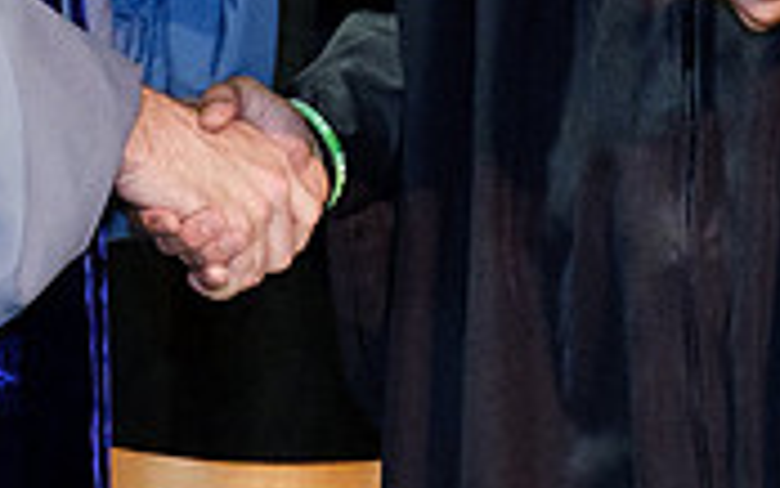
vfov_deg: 5.5
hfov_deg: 8.8
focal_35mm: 238
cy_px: -165
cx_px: 306
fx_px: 5063
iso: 1600
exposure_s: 1/125
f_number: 4
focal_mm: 27.4
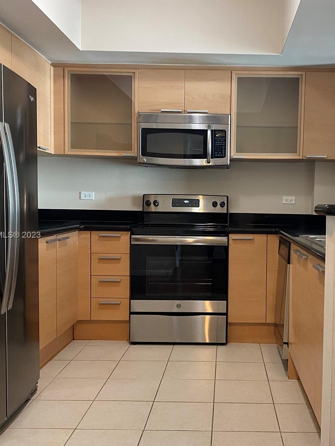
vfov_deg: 50.1
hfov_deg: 38.1
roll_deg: -0.1
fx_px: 477
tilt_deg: -5.1
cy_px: 236
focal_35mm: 37
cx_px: 232
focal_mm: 4.25
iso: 200
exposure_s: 1/60
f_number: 1.8
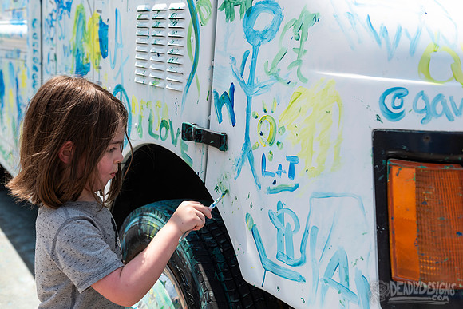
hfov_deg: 44.5
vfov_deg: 30.5
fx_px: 566
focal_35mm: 44
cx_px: 232
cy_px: 154
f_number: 4
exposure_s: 1/400
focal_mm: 44
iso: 50
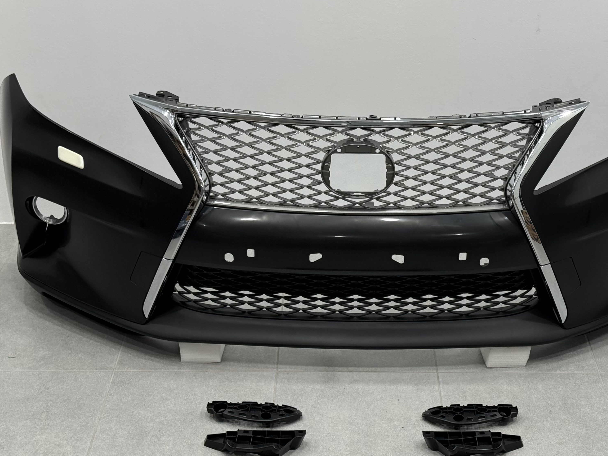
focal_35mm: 65
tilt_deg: -29.3
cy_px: 277
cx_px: 355
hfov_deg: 29.8
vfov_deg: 22.6
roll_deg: -0.1
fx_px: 1142
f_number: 1.78
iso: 80
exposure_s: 1/281
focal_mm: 6.76
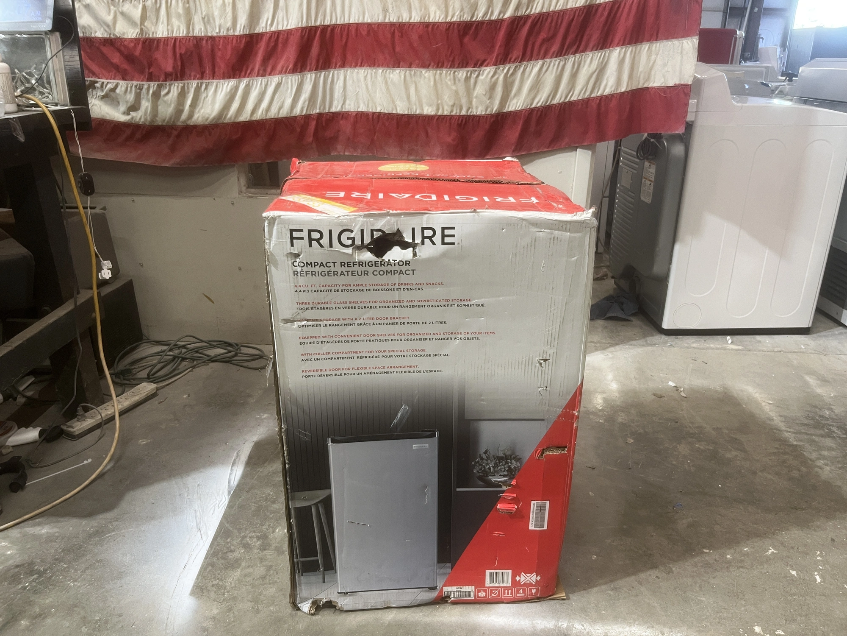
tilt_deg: -23.4
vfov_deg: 53.1
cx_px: 424
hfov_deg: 67.3
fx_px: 636
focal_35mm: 26
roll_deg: -0.3
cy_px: 318
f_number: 1.6
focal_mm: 5.1
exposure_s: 1/60
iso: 125
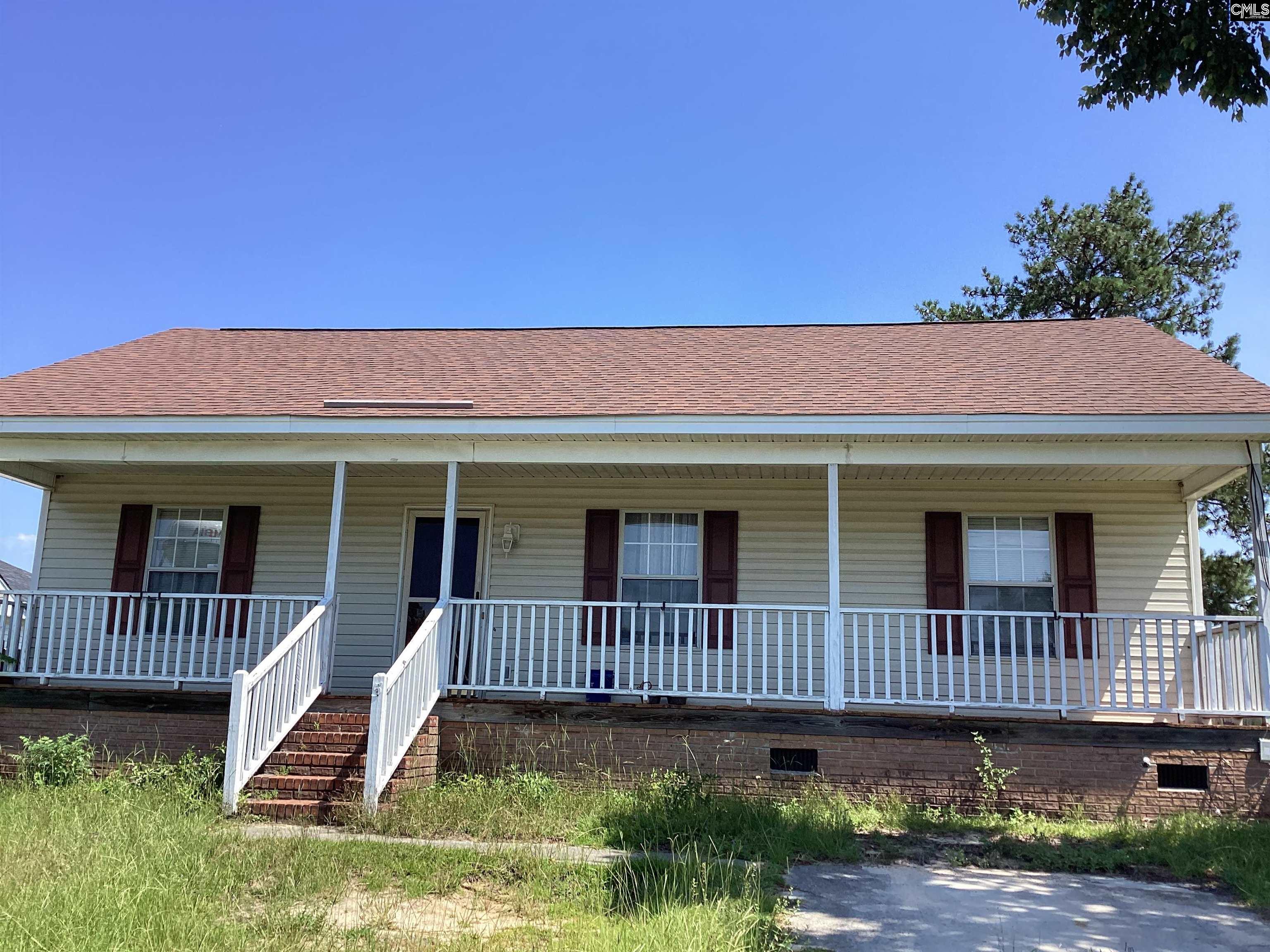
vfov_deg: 45.4
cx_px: 635
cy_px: 476
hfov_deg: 58.4
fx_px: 1137
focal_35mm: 31
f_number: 2.4
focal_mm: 3.3
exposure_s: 1/831
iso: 25
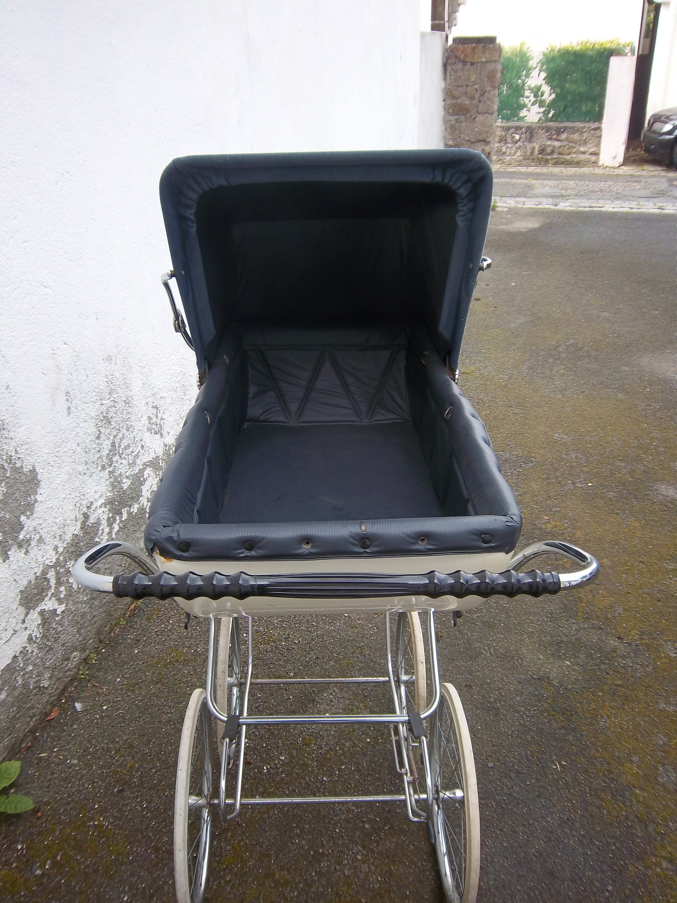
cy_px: 452
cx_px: 338
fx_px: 730
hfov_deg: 49.7
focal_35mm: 28
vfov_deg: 63.4
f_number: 3.5
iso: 64
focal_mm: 5.1
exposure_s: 1/125
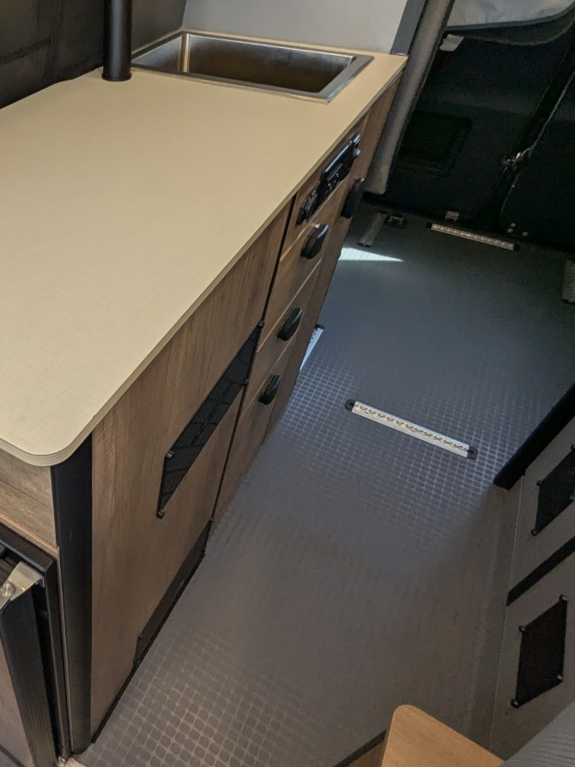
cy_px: 365
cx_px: 74
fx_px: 554
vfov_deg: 69.4
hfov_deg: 49.7
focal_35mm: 25
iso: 119
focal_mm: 2.35
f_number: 2.2
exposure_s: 1/83.2
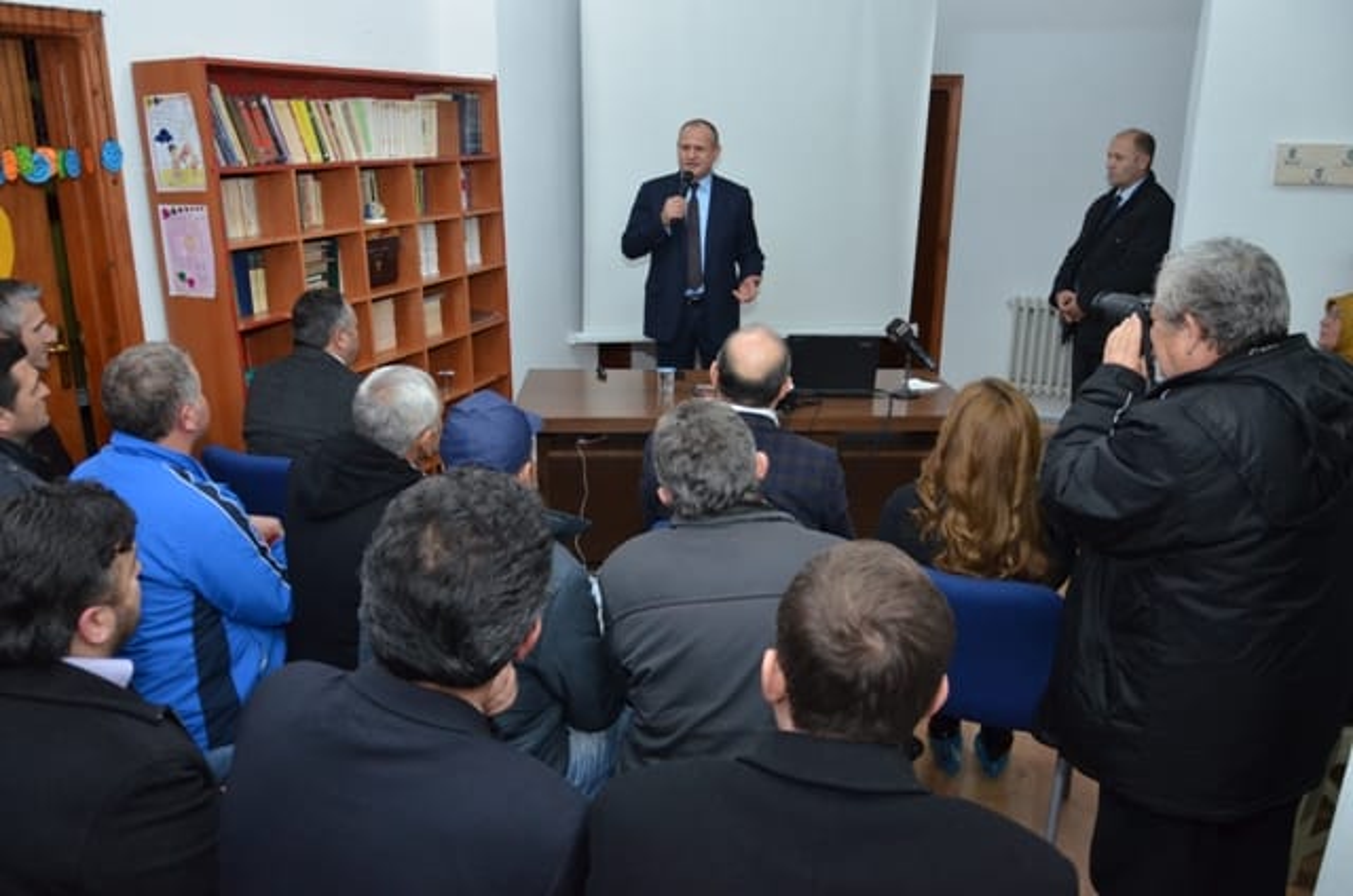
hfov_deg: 67.5
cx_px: 676
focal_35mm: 27
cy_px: 448
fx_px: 1013
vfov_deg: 47.7
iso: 1250
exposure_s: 1/125
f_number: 3.5
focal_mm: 18
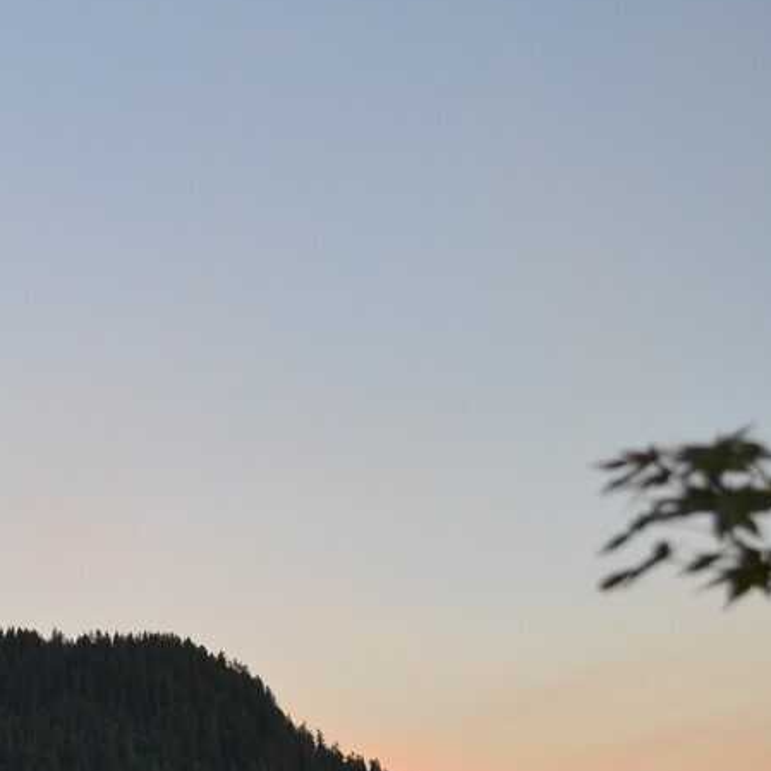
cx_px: -89
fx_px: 1865
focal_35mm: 74
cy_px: 541
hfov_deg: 22.0
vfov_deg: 23.2
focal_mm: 24
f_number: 5
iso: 400
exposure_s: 1/100
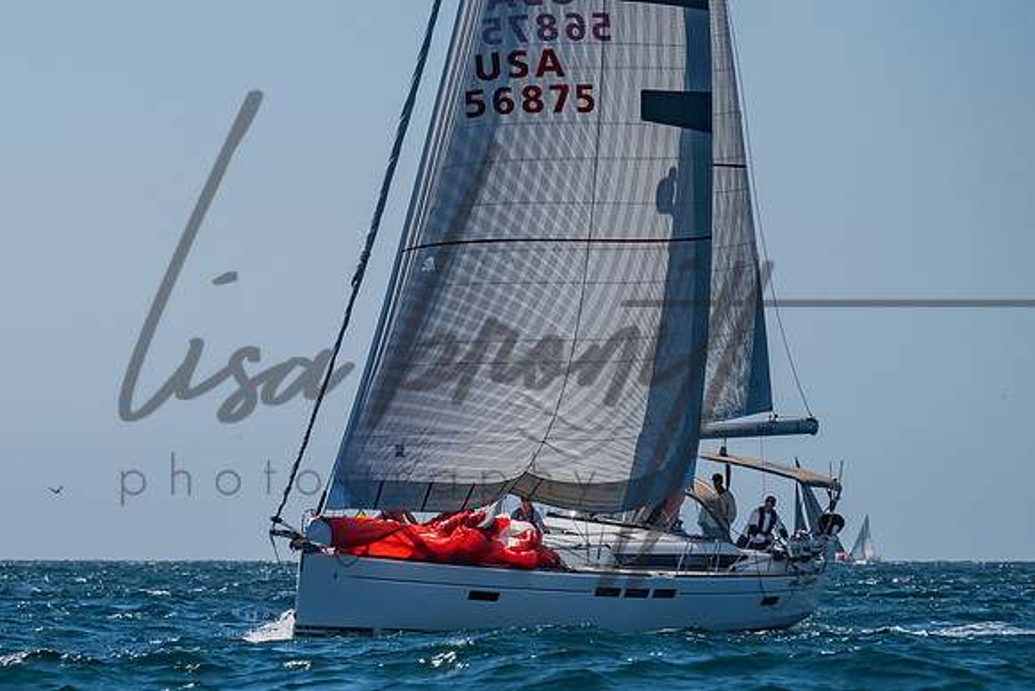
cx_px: 187
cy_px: 394
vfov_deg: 2.9
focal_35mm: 477
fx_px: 13718
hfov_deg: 4.3
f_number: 6.3
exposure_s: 1/2000
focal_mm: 200
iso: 160
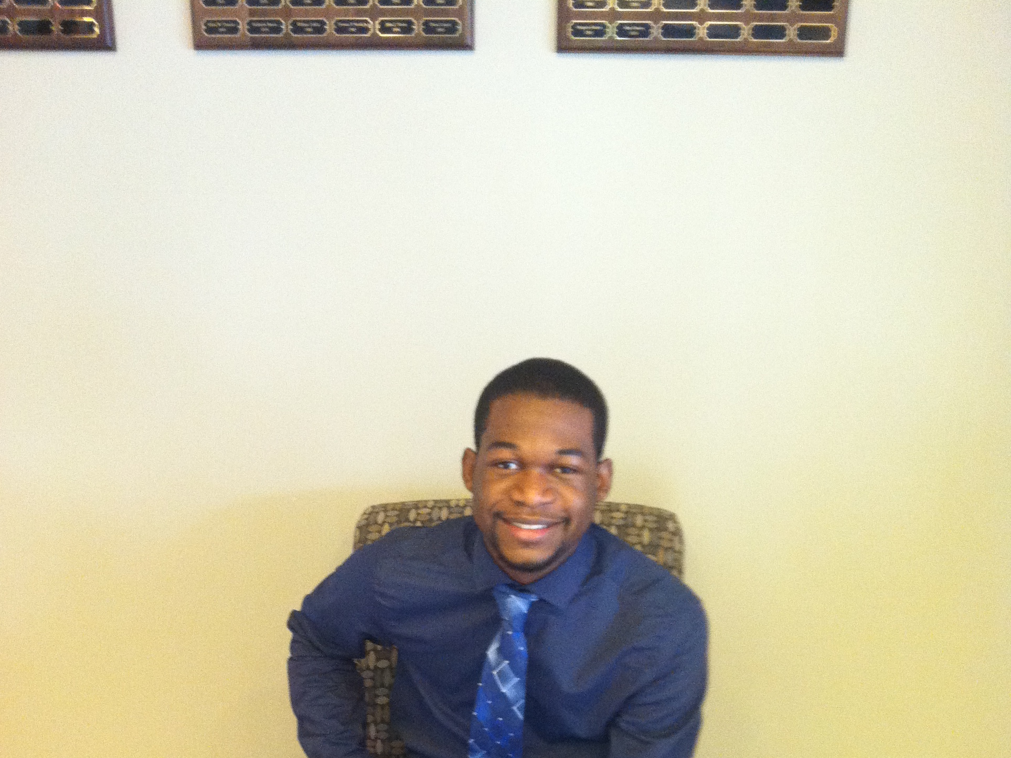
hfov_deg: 40.4
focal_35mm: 47
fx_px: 1373
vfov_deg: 29.7
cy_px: 669
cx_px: 504
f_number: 2.8
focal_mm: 3.85
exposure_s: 1/15
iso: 320
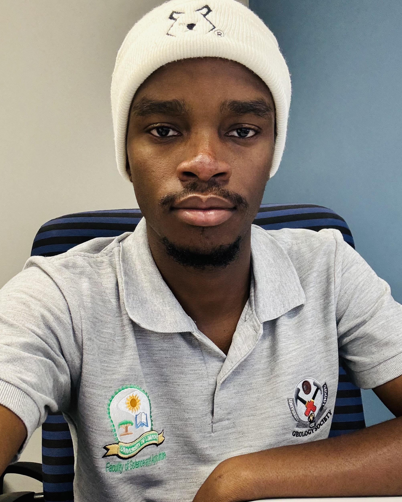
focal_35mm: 36
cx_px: 200
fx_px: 535
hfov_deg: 41.1
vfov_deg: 50.2
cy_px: 280
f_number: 1.9
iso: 200
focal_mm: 2.69
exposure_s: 1/60
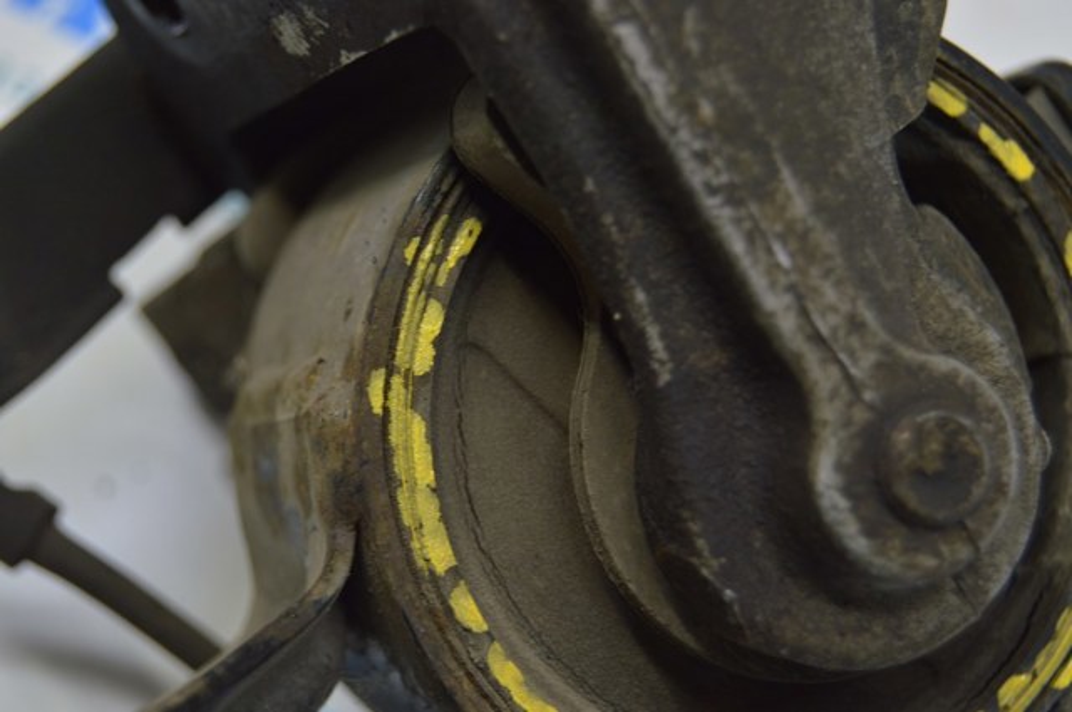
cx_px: 536
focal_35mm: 82
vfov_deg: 16.5
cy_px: 356
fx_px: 2454
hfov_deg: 24.6
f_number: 5.6
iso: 400
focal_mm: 55
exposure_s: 1/20
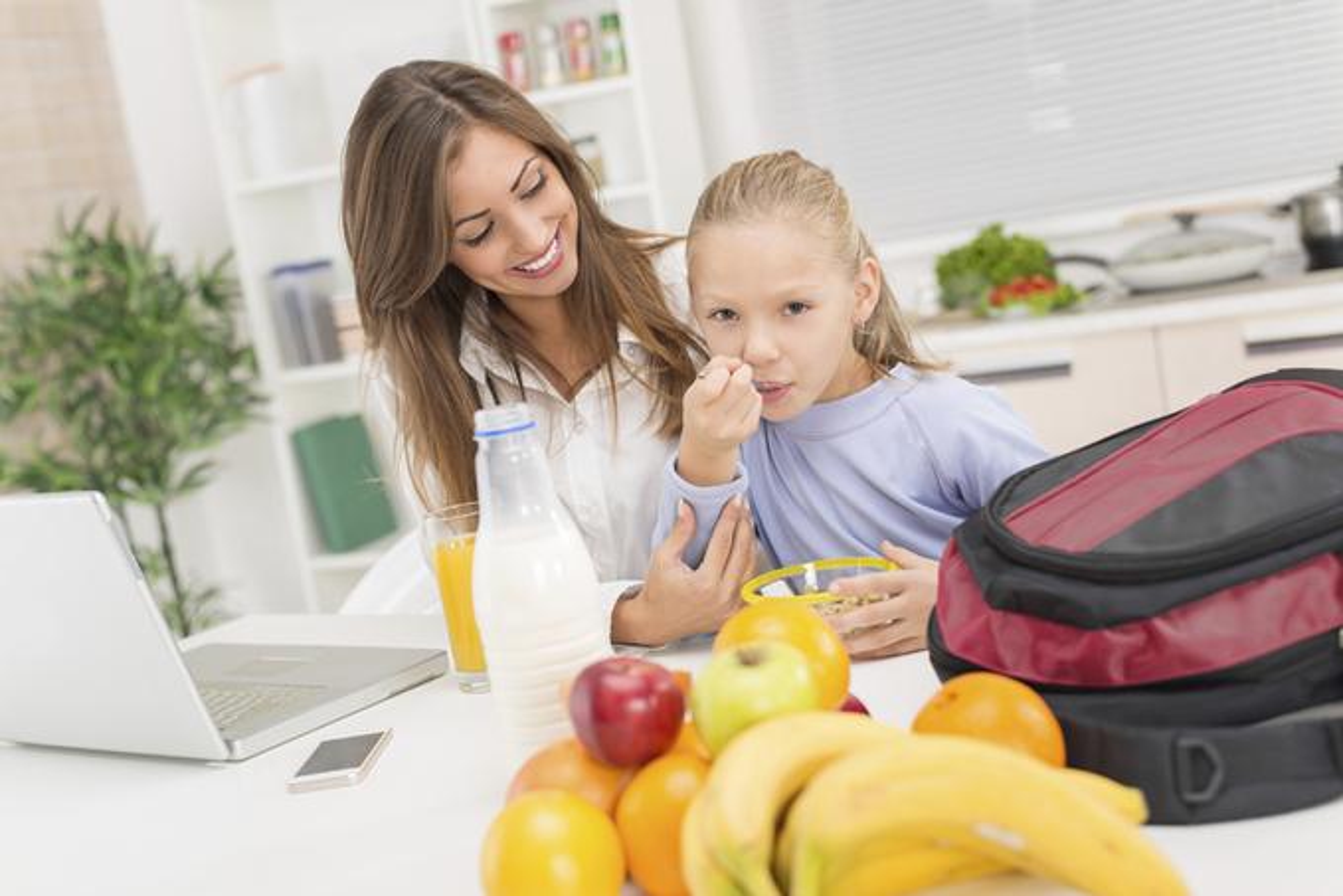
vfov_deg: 27.0
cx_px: 672
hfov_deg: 39.6
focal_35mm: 50
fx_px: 1866
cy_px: 448
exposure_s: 1/100
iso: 100
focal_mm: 50
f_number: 2.8
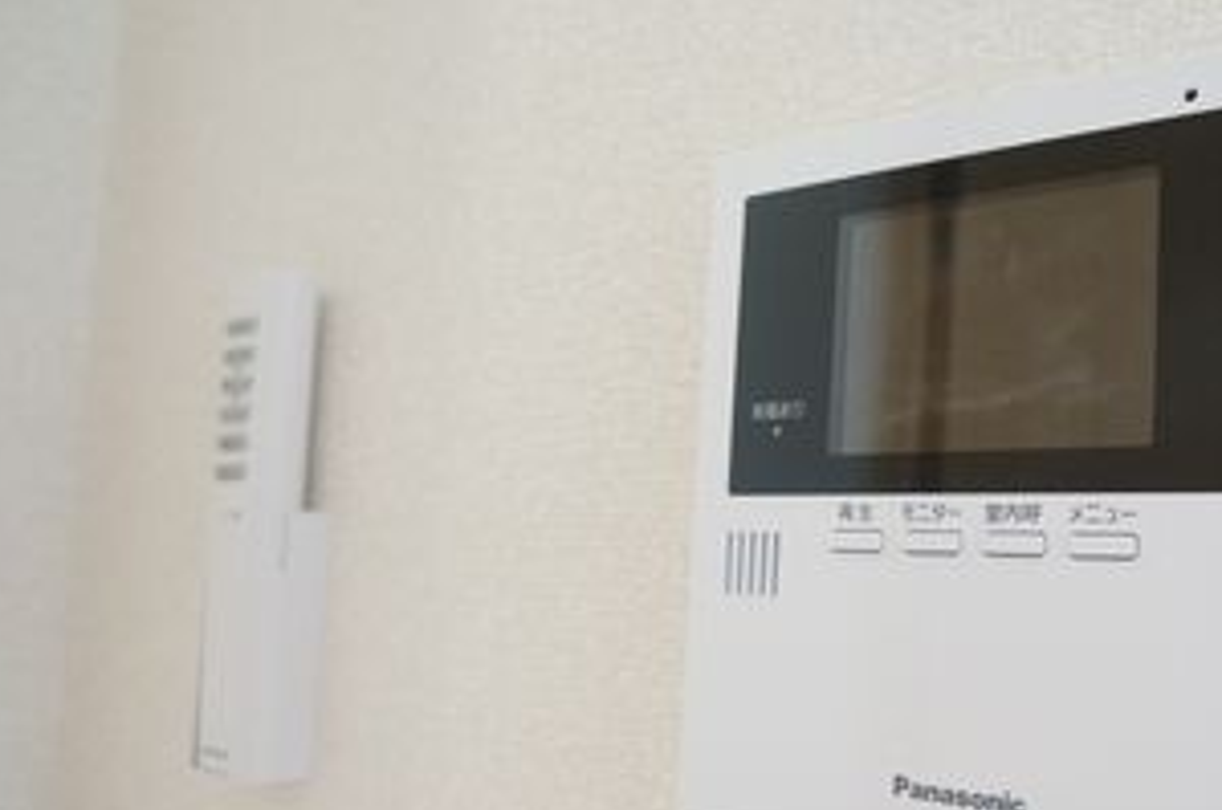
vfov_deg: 33.0
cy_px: 535
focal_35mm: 40
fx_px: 1356
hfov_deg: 47.1
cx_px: 888
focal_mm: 16
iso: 1250
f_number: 4
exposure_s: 1/60
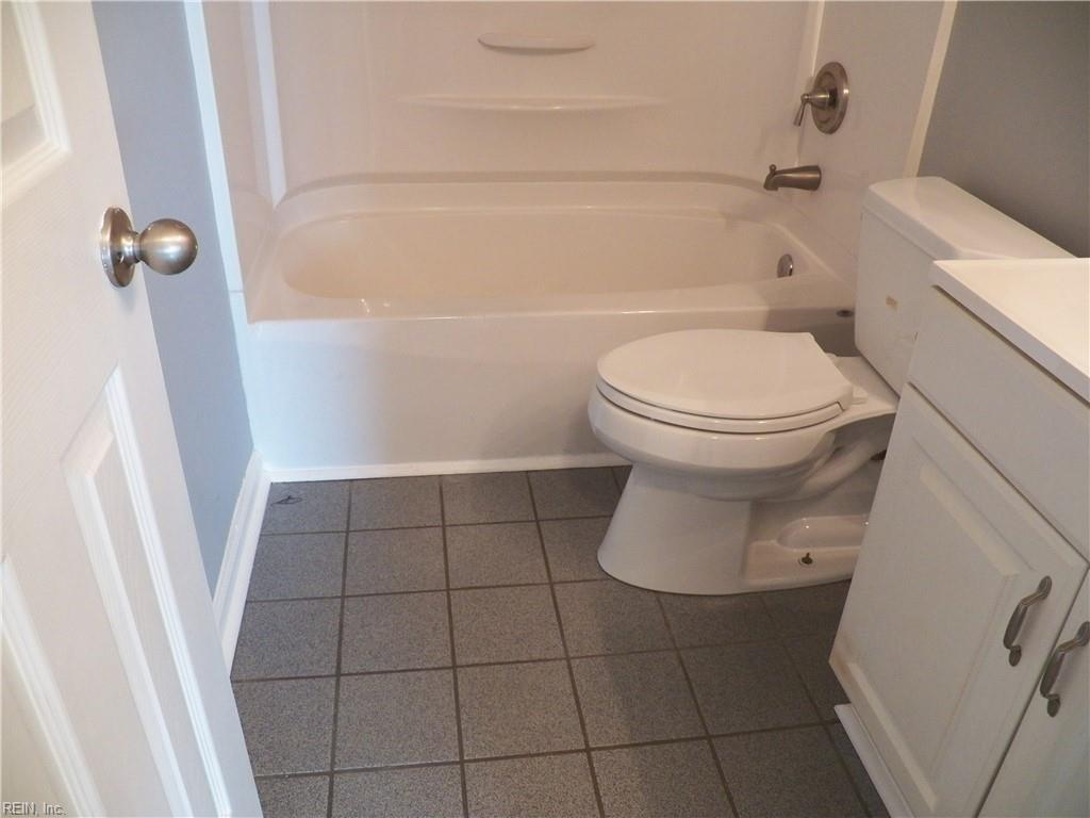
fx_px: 882
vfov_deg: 49.7
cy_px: 409
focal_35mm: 28
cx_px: 545
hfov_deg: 63.4
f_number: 2.8
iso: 400
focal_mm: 4.9
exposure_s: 1/30
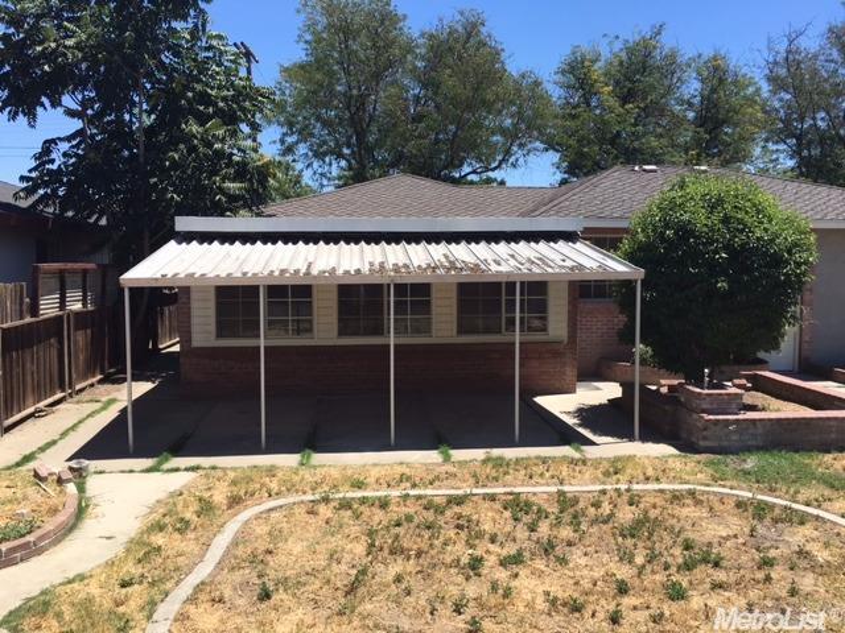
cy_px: 316
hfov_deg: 61.7
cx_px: 422
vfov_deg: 48.2
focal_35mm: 29
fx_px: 708
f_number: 2.2
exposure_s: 1/1326
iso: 25
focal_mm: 4.15
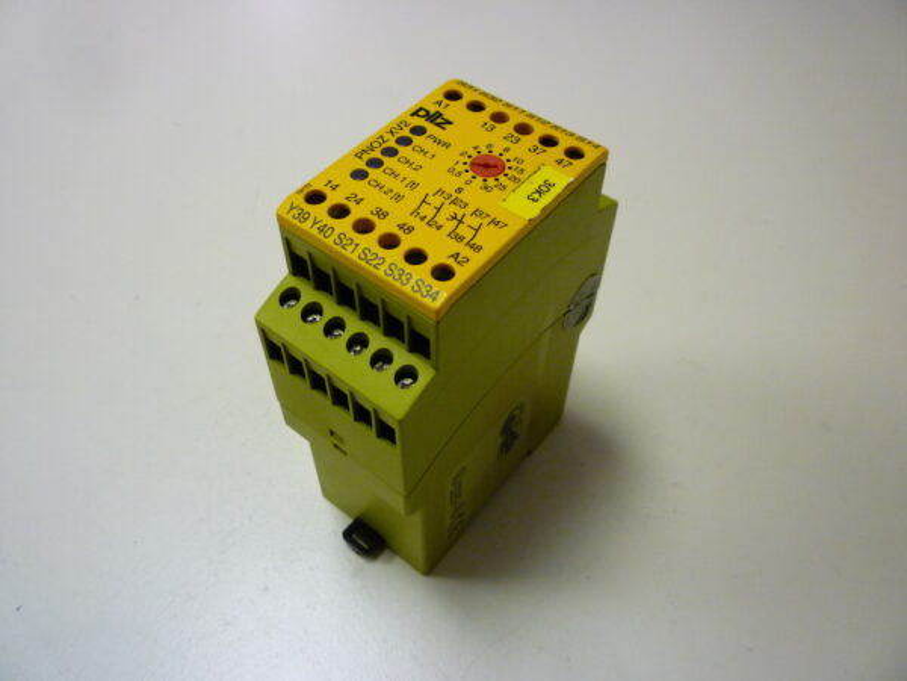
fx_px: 760
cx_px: 454
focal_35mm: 29
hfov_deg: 61.7
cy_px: 340
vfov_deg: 48.2
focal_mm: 5.2
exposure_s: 1/30
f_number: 3.3
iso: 400
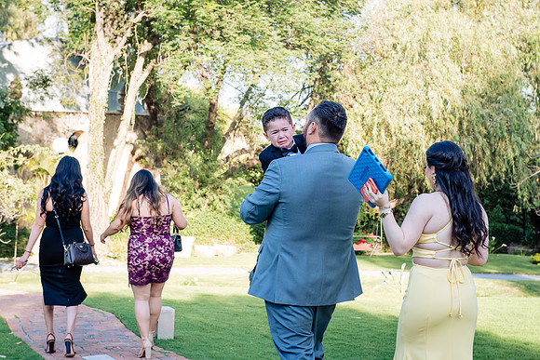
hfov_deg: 22.8
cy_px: 130
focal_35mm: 89
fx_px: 1341
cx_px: 270
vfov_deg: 15.3
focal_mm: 70
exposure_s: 1/400
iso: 800
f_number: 7.1
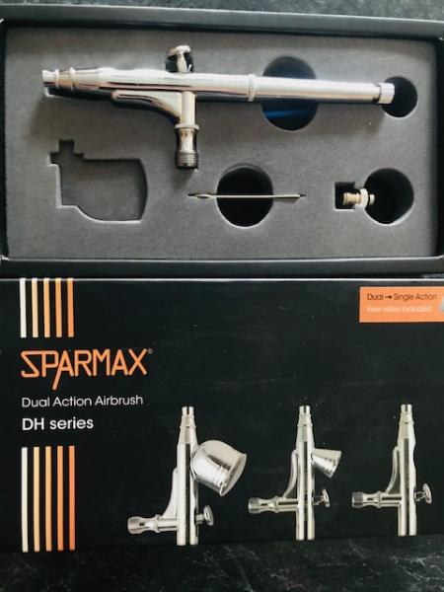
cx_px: 222
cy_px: 296
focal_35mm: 28
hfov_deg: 49.7
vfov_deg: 63.4
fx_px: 479
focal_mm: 3.99
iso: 100
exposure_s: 1/5
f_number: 1.8
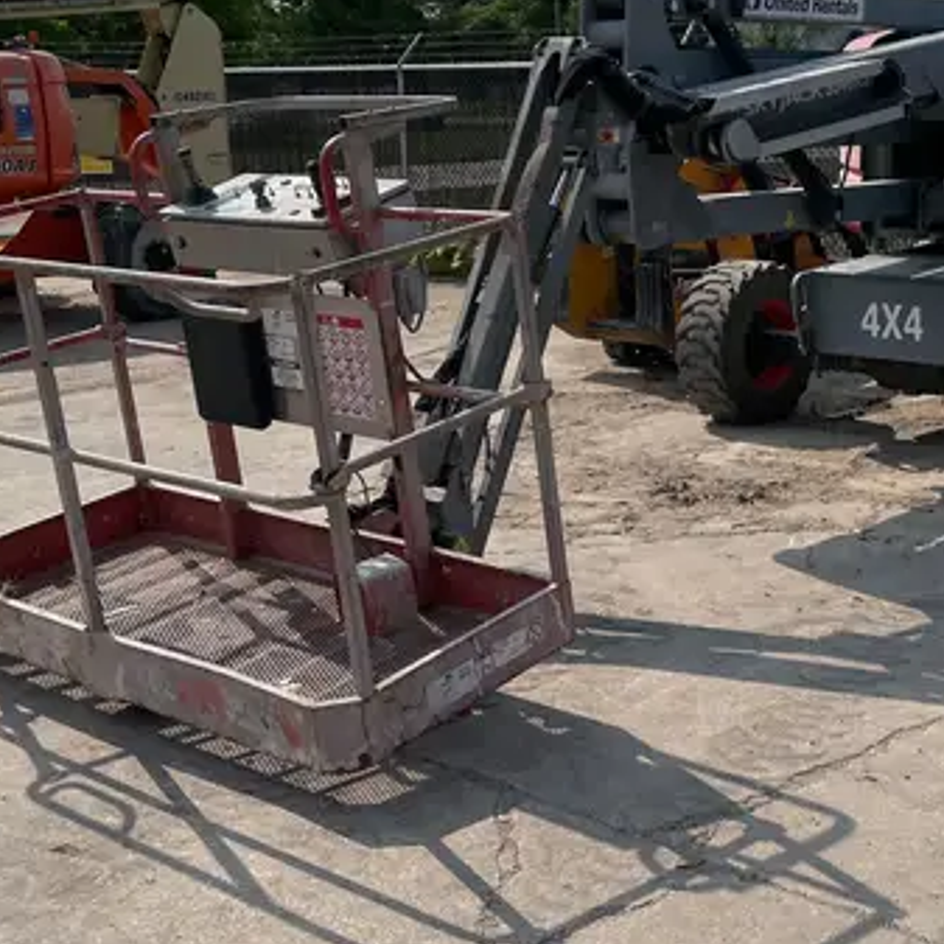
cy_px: 296
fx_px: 1543
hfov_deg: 33.3
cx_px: 717
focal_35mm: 50
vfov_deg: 33.6
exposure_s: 1/9804
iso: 50
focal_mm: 4.2
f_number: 1.6
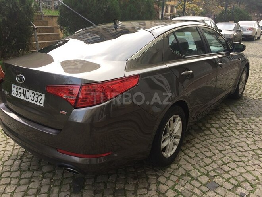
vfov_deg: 48.2
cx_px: 131
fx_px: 219
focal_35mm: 29
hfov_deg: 61.7
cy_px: 98
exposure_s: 1/100
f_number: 2.2
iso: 40
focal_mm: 4.15
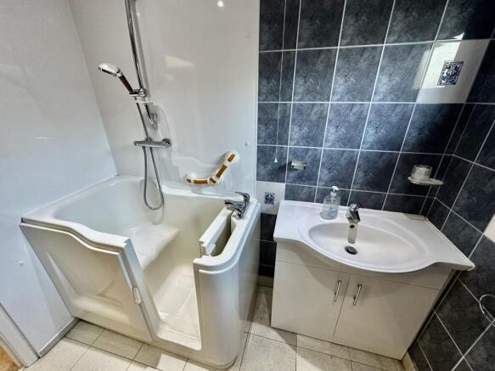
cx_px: 248
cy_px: 186
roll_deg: +0.0
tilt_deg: -23.8
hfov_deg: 102.1
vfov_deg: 85.7
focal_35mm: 14
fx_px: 200
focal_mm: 2.22
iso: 250
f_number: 2.2
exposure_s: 1/100
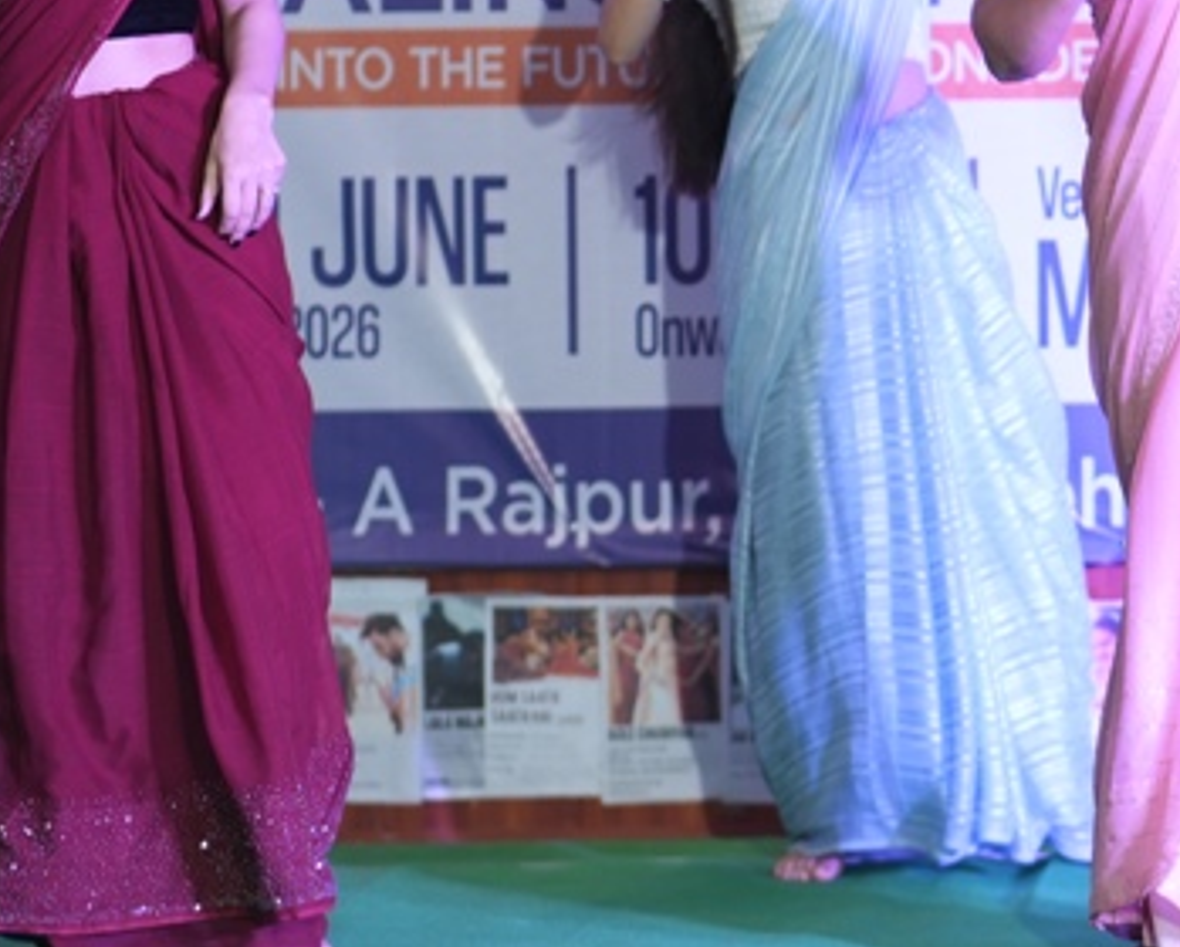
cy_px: 76
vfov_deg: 6.4
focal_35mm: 240
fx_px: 8391
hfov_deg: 8.0
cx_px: 1405
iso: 250
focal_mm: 85
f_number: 1.8
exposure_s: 1/160
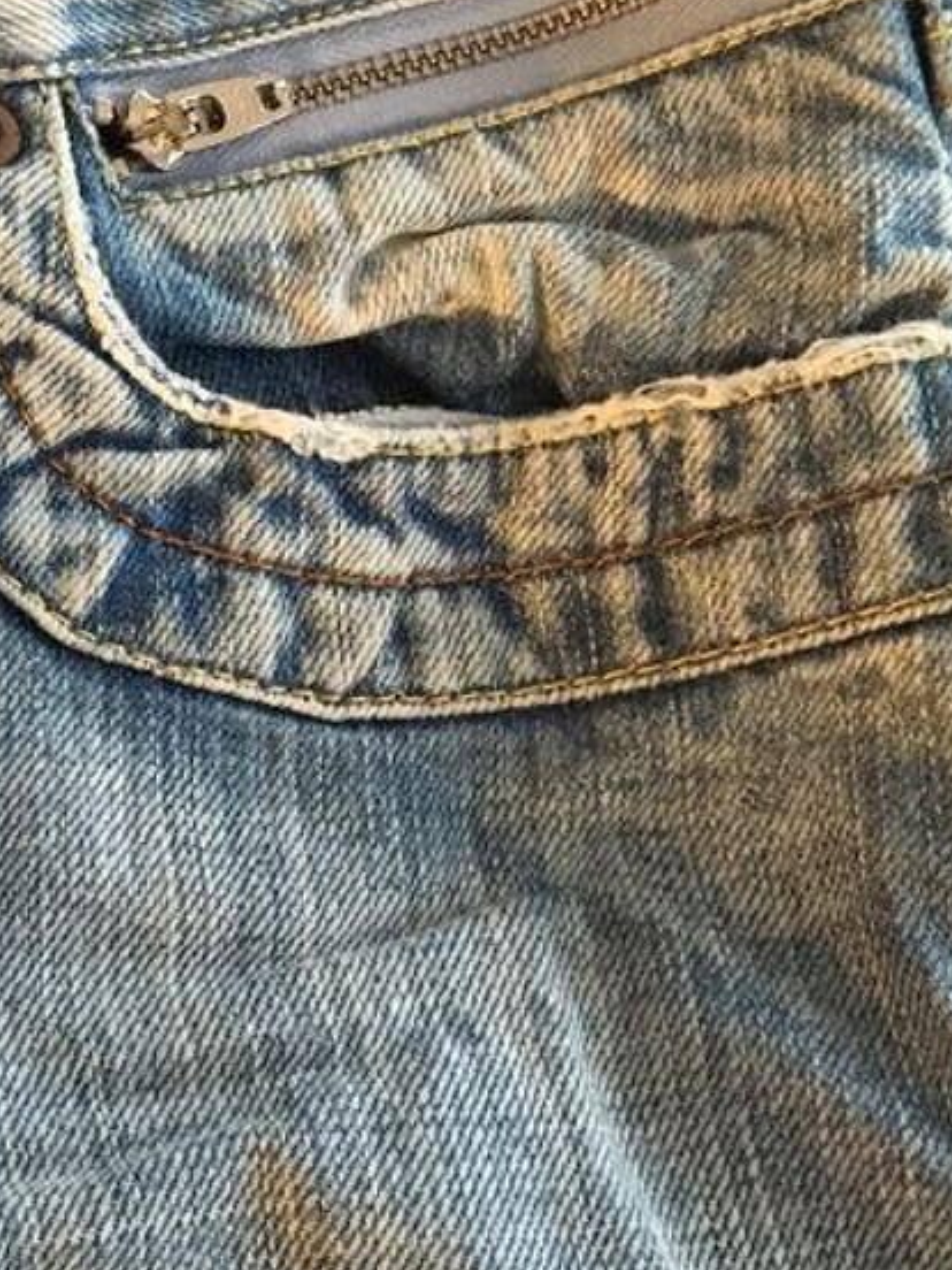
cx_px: -9
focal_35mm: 70
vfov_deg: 27.8
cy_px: 618
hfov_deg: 20.3
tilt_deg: -75.4
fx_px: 2567
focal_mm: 4.15
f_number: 2.2
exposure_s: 1/17
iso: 320
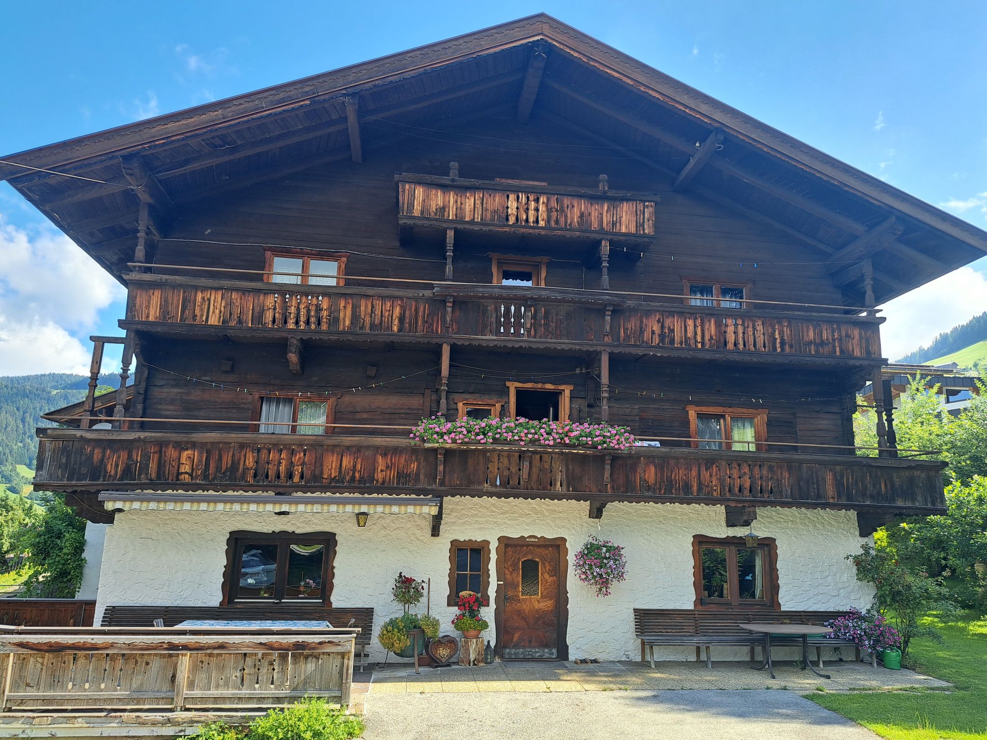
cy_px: 370
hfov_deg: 71.6
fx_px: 684
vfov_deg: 56.8
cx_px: 494
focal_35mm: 24
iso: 50
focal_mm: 5.23
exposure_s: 1/261
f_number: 1.8
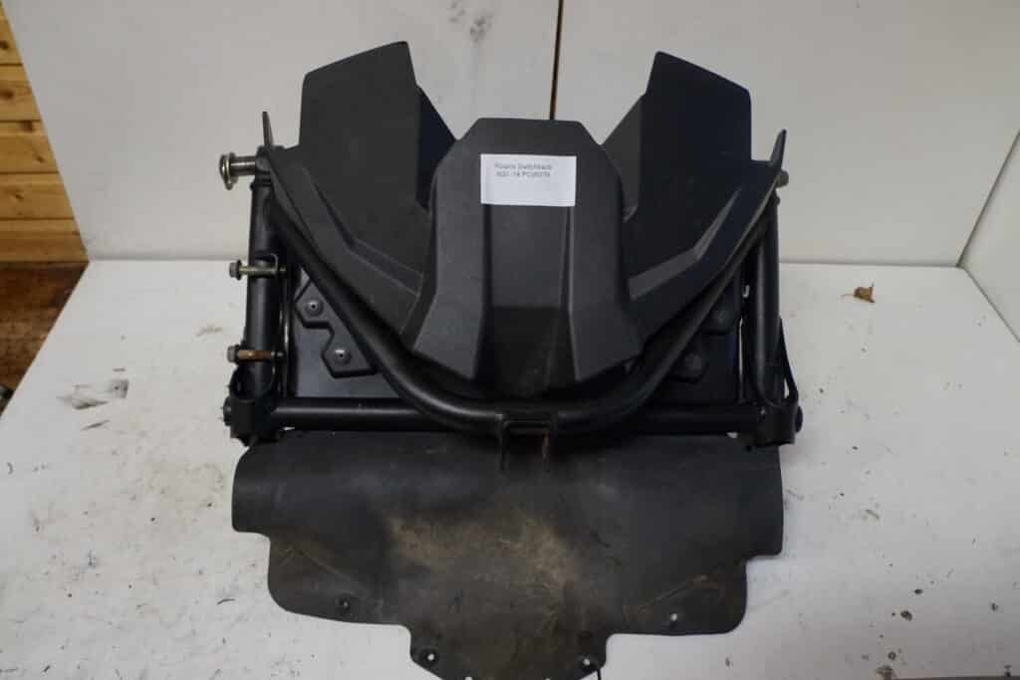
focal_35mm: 27
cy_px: 340
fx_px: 765
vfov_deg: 47.9
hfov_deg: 67.4
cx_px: 510
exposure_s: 1/60
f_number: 5
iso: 2000
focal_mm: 18
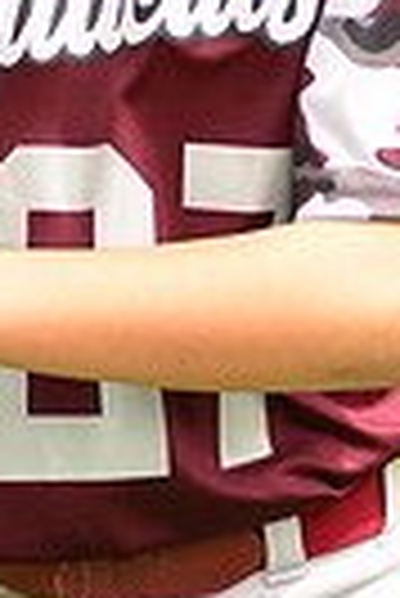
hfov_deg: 2.7
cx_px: 222
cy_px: -346
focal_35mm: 507
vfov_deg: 4.0
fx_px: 8427
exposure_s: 1/250
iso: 100
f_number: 5
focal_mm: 116
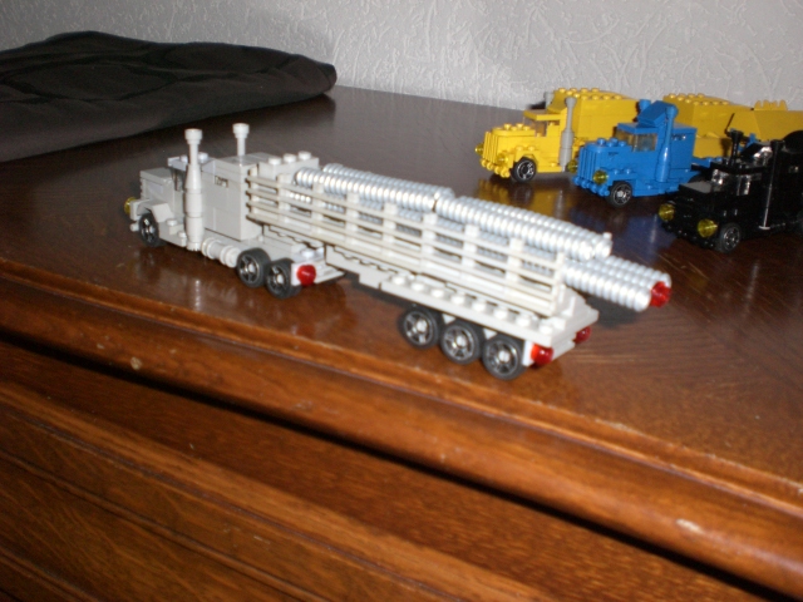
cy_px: 301
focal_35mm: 38
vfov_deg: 37.7
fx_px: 881
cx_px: 402
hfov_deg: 49.0
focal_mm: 6.3
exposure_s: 1/60
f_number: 3.1
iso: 200
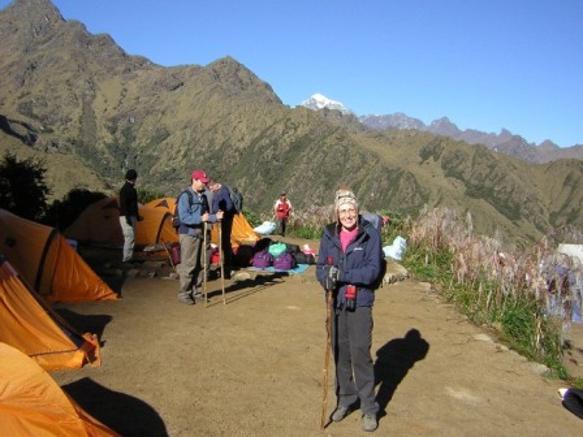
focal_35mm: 36
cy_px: 218
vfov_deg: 39.7
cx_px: 292
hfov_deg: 51.4
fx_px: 606
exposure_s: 1/277
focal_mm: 4.7
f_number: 5.2
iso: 50
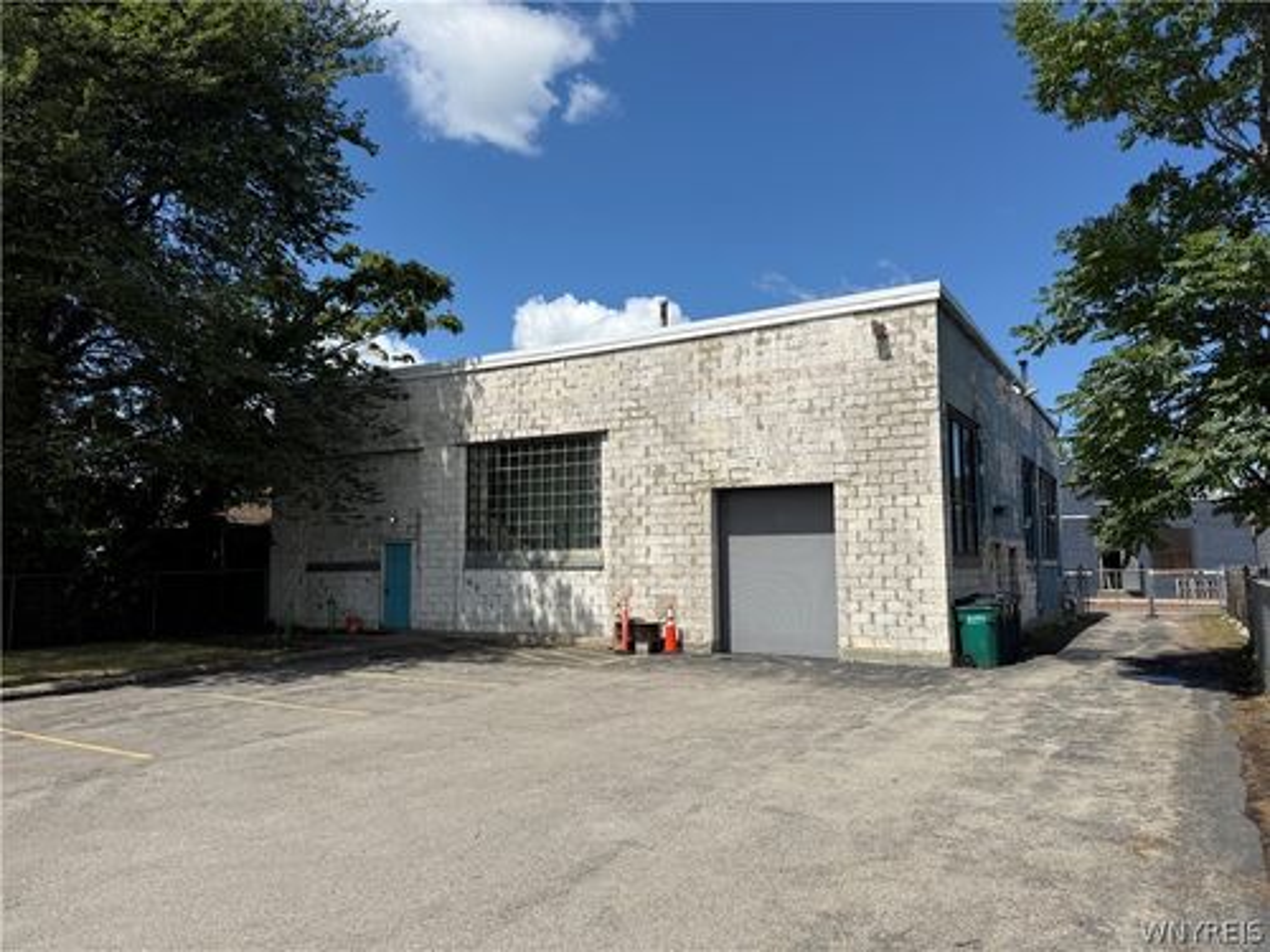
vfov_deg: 56.8
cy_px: 476
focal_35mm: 24
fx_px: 881
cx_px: 635
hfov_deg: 71.6
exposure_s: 1/7353
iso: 80
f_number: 1.78
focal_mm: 6.76
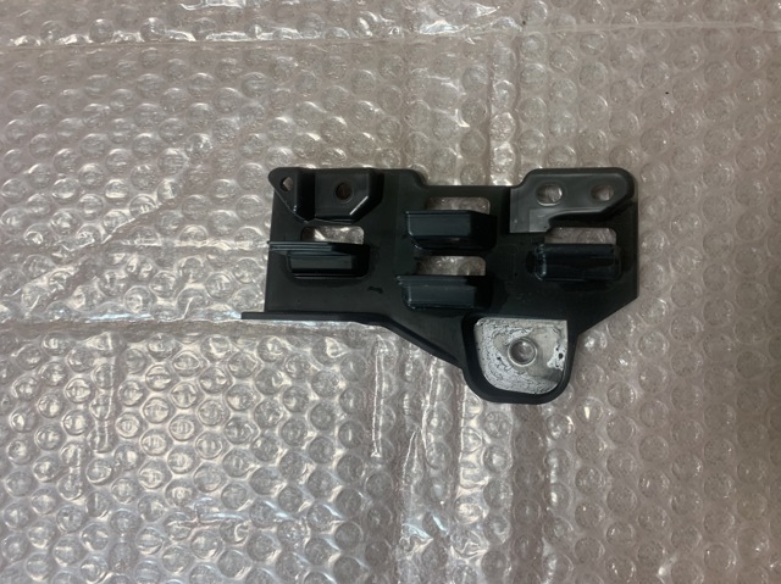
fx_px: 586
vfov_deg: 53.0
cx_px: 390
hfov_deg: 67.3
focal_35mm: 26
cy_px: 292
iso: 80
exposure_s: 1/100
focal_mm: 4.25
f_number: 1.8
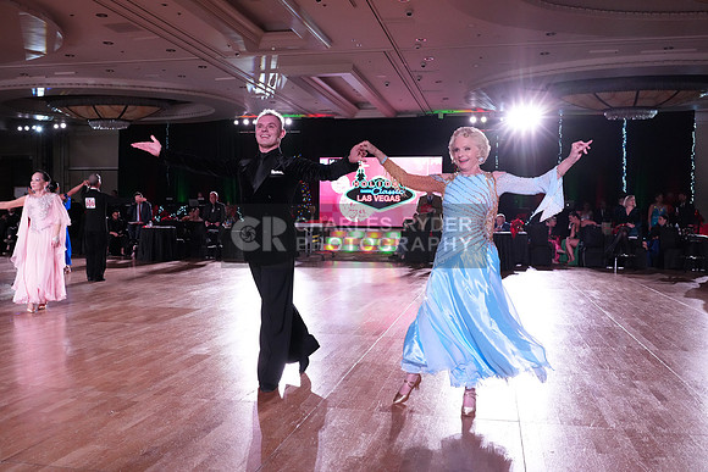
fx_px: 629
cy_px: 236
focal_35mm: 32
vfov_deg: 41.1
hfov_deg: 58.7
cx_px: 354
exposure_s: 1/320
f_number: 6.3
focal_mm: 32
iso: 5000
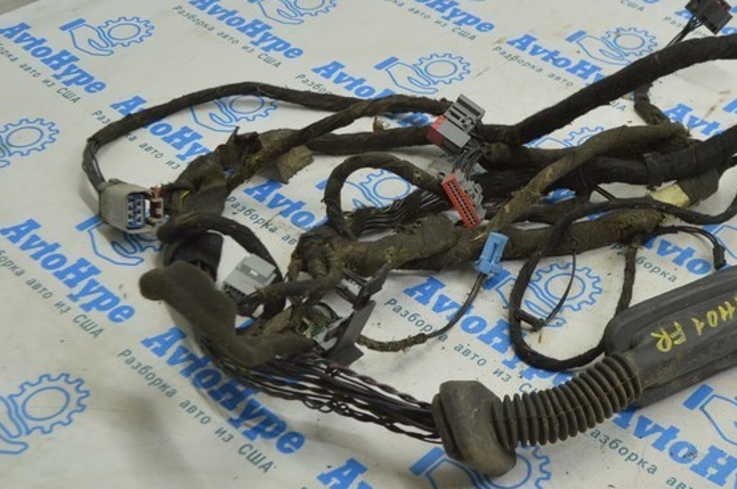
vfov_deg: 22.2
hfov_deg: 31.9
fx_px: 1247
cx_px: 603
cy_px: 212
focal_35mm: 61
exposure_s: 1/25
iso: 400
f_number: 5.6
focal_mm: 22
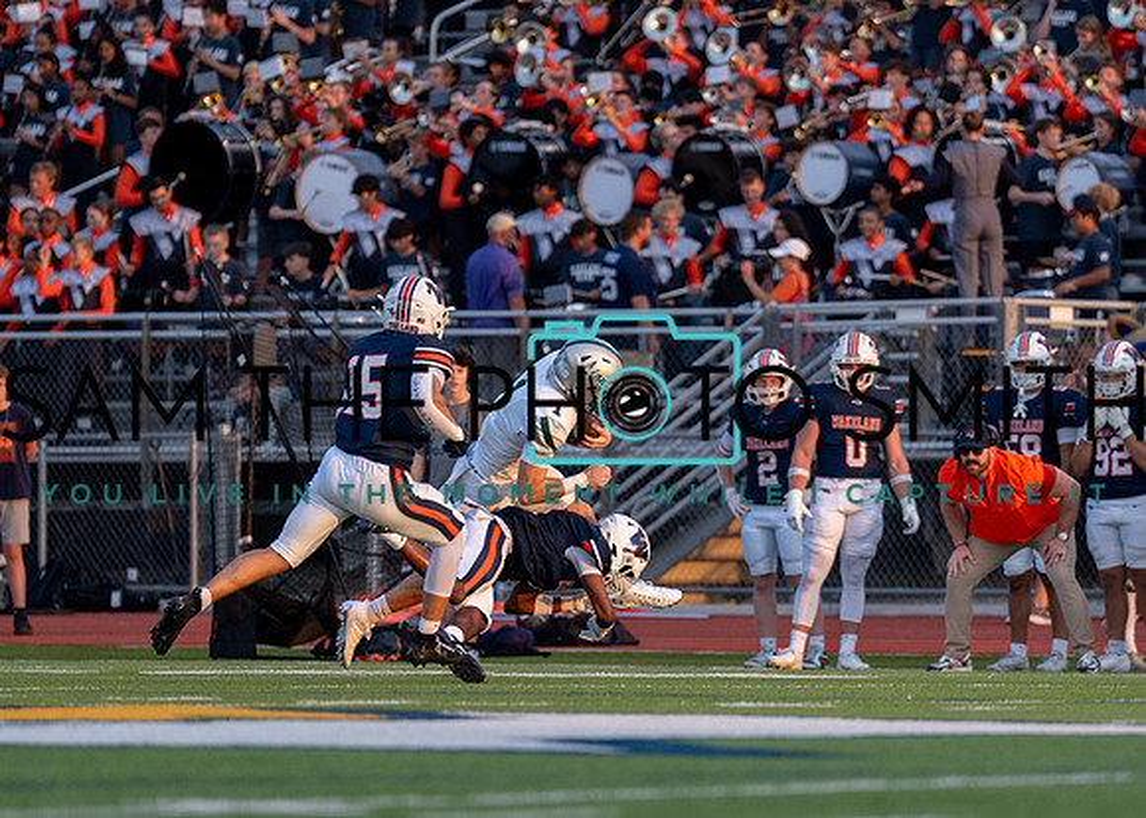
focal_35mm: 385
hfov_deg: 5.2
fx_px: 12531
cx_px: 634
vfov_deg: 3.7
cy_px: 467
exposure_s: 1/3200
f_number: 2.8
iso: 640
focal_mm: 200
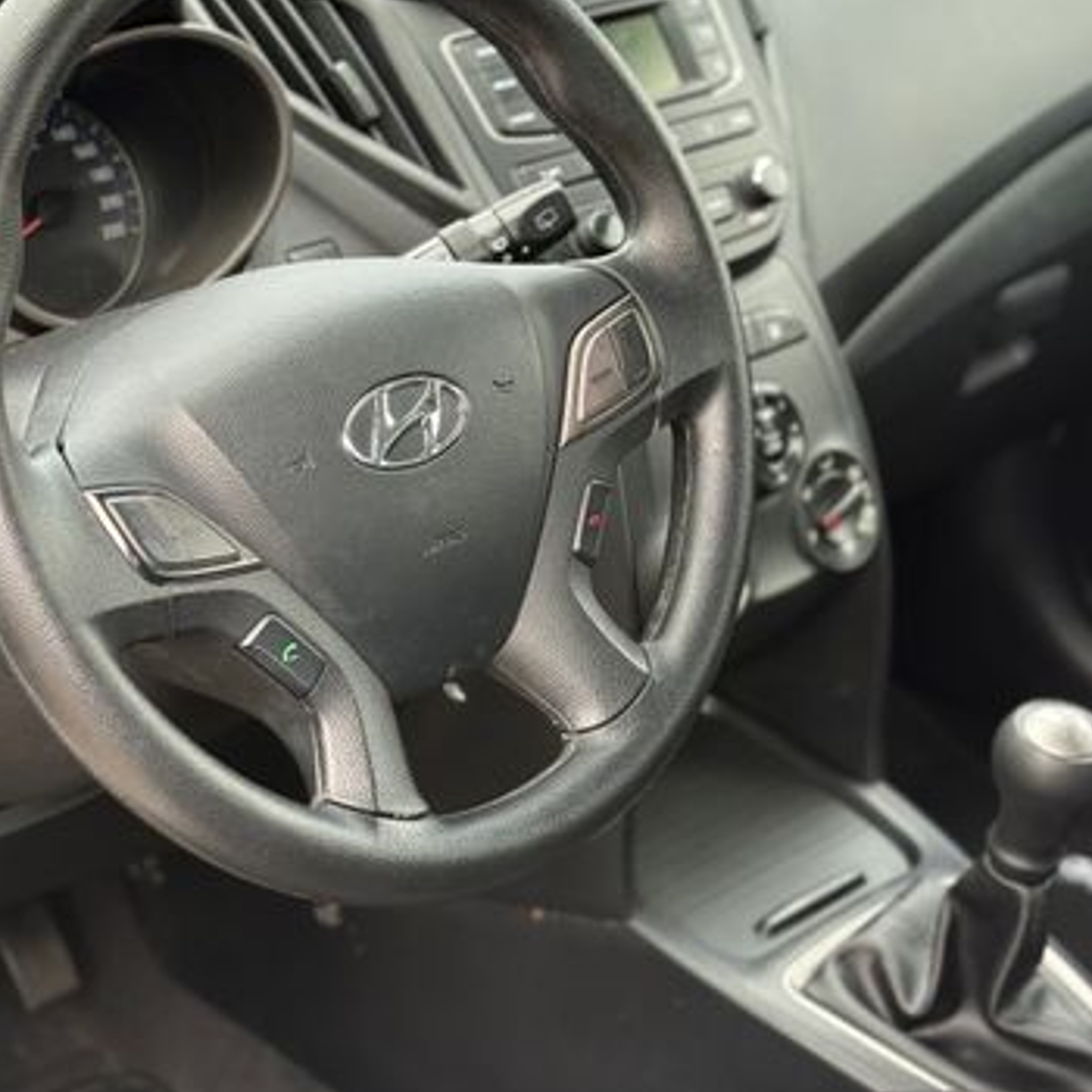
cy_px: 543
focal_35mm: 57
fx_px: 2034
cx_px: 477
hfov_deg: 30.0
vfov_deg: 30.0
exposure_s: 1/285
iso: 100
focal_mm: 6.76
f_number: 1.78
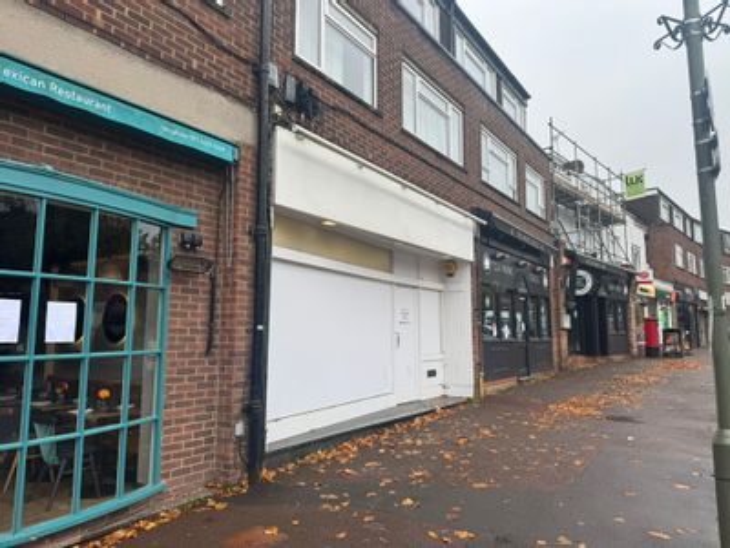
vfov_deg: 56.8
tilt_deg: +6.7
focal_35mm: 24
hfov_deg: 71.6
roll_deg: -0.5
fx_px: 506
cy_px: 274
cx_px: 365
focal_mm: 6.76
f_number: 1.78
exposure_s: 1/309
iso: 80
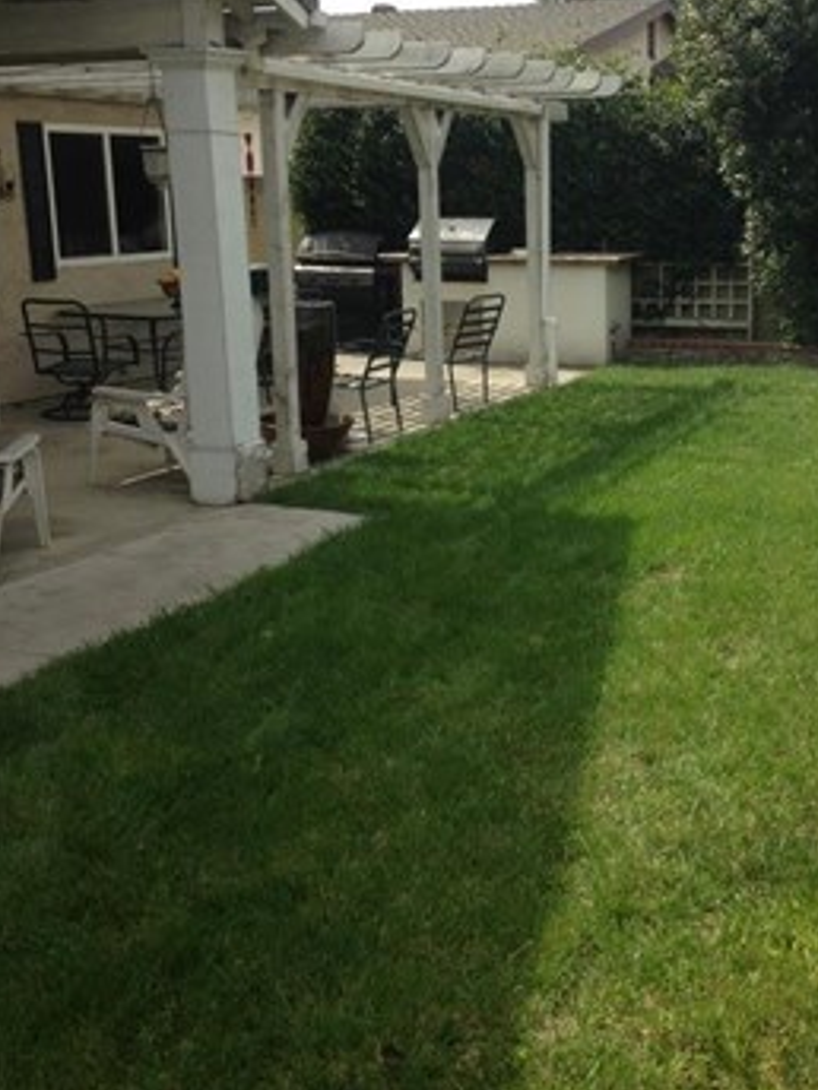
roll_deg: -0.4
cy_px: 444
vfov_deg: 41.1
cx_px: 555
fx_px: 1449
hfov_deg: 31.2
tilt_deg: -10.1
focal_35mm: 46
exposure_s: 1/1153
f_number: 2.4
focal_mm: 4.12
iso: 50
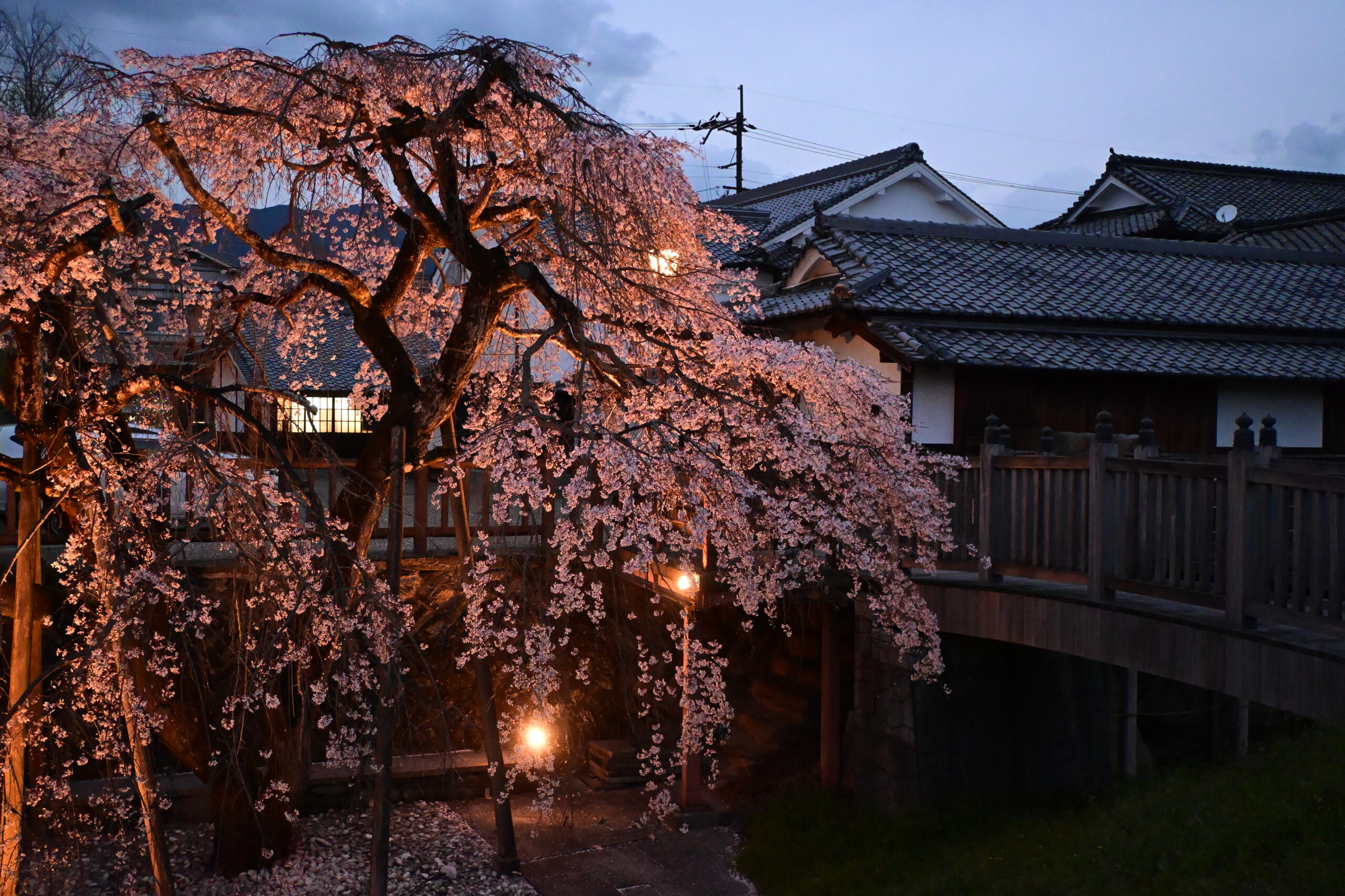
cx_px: 672
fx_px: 1373
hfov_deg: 52.2
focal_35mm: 37
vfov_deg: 36.2
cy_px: 448
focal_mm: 24.5
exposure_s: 1/30
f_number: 4.2
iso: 7200
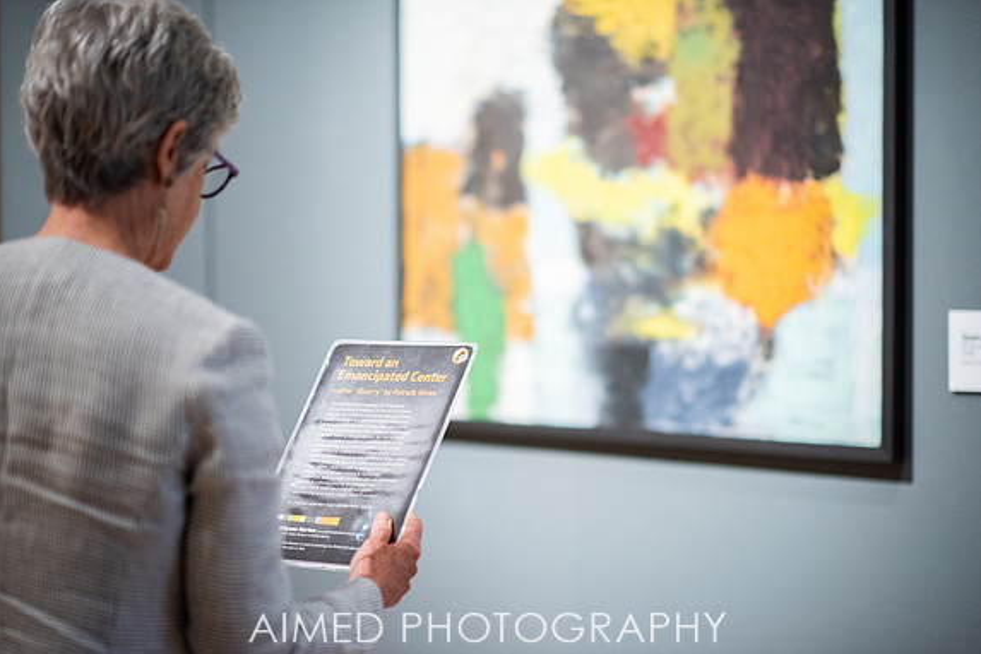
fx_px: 2343
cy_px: 330
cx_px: 490
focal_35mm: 86
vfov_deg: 15.9
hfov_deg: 23.6
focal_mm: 85
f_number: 1.4
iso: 1250
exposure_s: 1/160
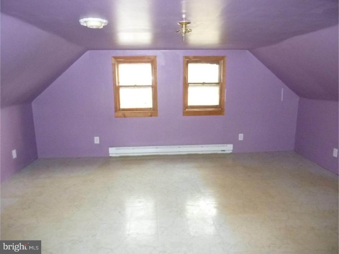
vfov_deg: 54.9
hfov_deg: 69.4
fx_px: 245
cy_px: 127
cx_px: 170
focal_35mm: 25
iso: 640
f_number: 3.3
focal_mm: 4.1
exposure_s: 1/30
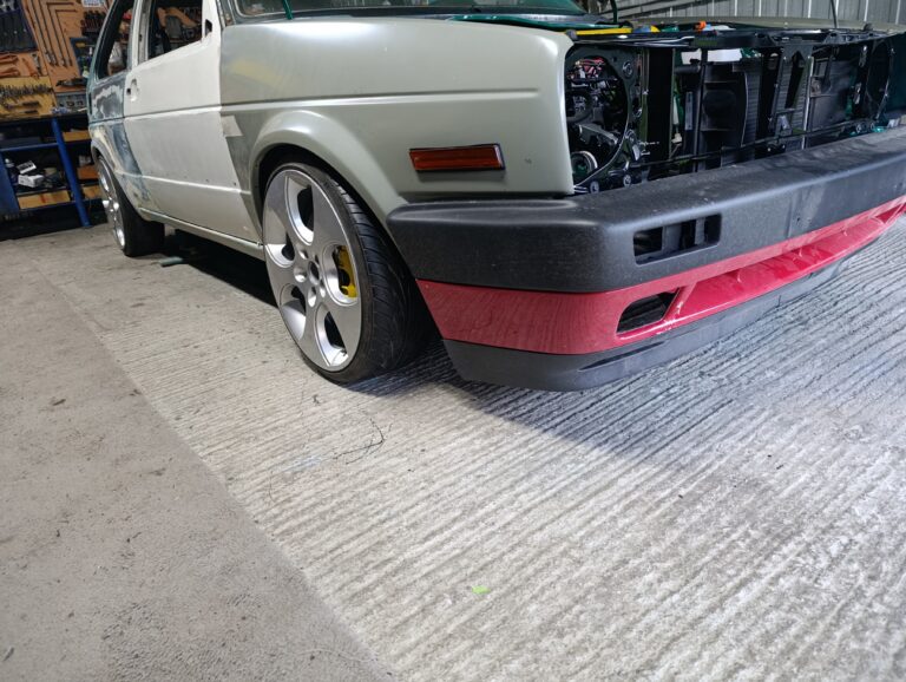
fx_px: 603
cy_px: 341
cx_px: 453
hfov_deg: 73.9
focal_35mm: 23
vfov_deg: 59.0
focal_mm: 6.11
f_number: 1.65
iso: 1271
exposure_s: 1/50
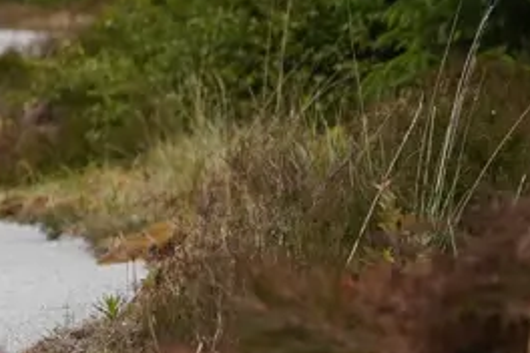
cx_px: -484
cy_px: 57
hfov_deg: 5.0
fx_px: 5991
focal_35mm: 407
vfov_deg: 3.4
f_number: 4
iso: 320
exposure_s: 1/2000
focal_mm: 105
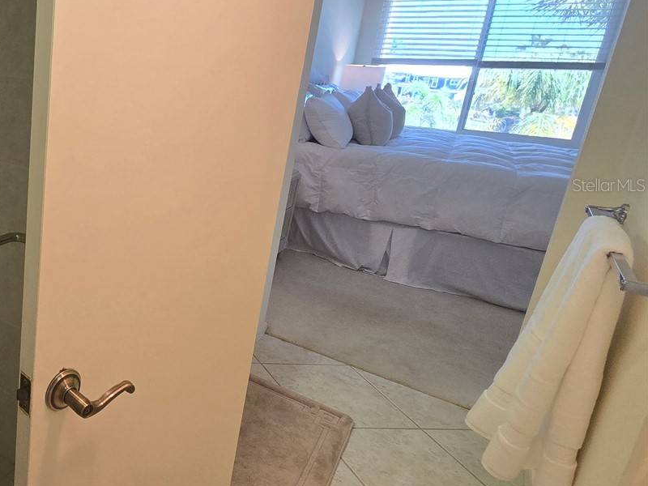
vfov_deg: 52.5
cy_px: 185
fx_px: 487
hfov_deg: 53.2
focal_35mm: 26
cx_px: 1
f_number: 2.2
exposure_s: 1/120
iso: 100
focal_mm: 2.2
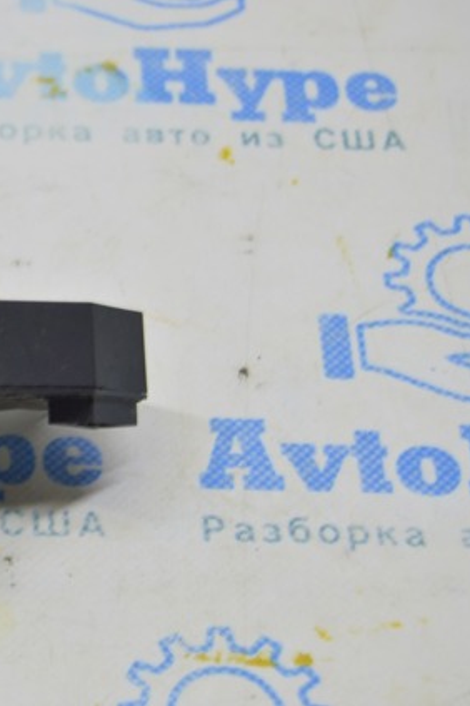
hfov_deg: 10.9
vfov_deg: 16.4
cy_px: 353
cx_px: -32
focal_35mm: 125
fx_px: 2443
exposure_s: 1/20
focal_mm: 55
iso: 400
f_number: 5.6
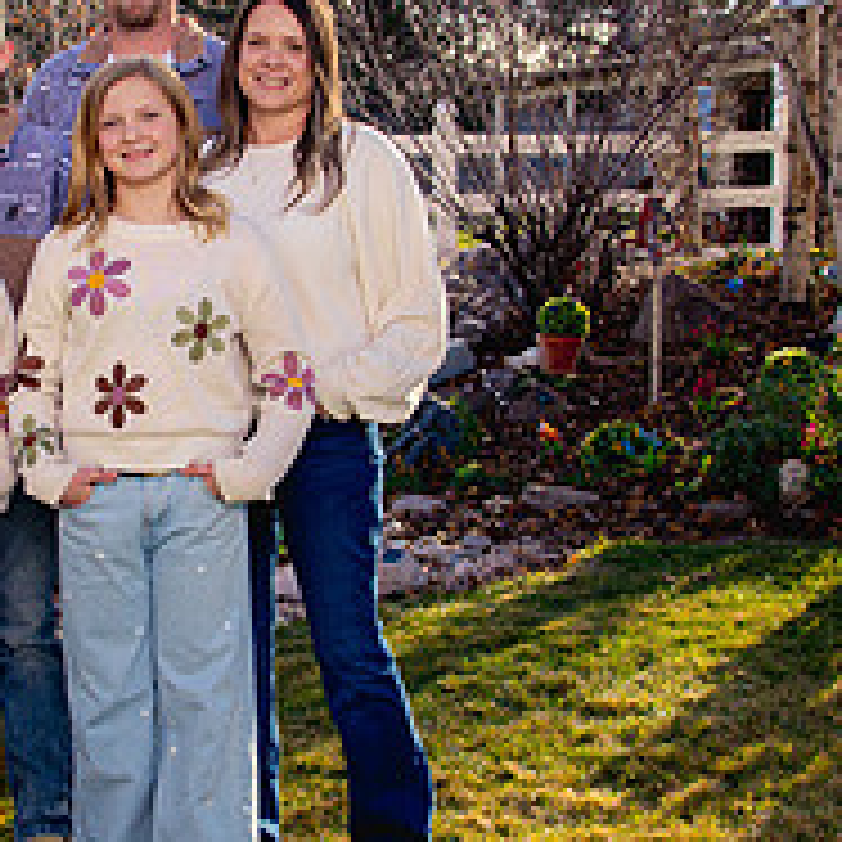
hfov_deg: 23.0
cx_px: 140
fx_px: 2036
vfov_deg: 23.4
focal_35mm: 74
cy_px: 392
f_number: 8
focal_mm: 24
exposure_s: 1/250
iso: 500
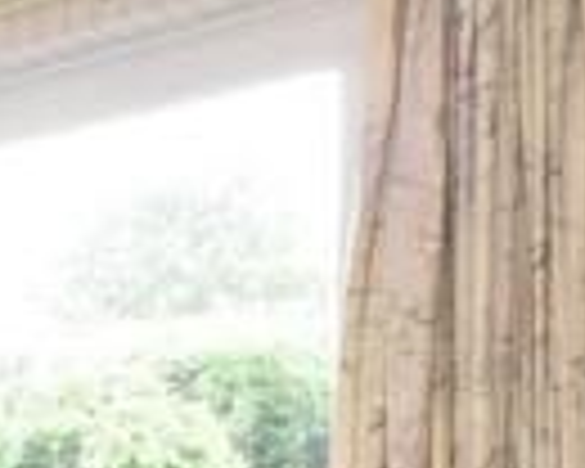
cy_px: 547
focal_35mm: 71
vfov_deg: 20.3
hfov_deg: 18.6
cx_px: -554
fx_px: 1229
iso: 500
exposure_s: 1/15
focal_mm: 10
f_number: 10
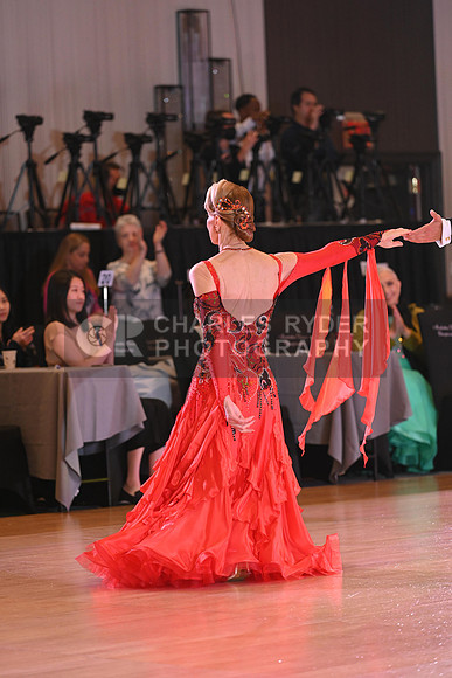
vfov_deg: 12.8
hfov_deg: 8.6
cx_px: 226
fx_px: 3011
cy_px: 339
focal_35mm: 160
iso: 1600
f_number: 4.5
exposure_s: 1/200
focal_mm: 160
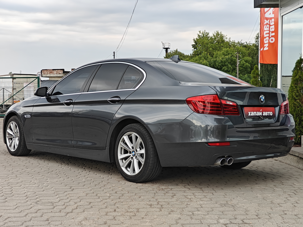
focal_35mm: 47
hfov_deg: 40.4
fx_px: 411
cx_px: 152
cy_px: 114
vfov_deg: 30.9
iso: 50
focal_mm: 7.08
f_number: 2
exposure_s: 1/352
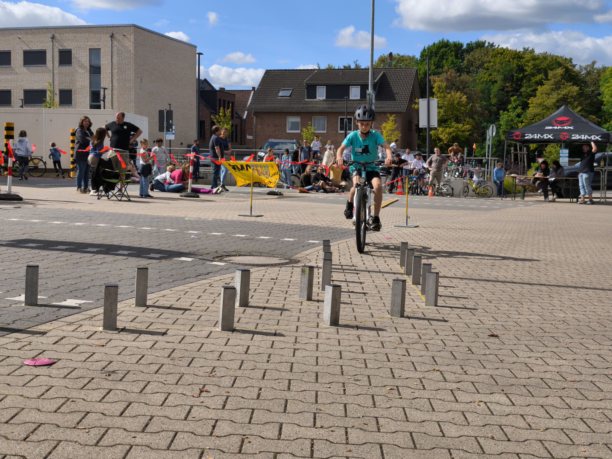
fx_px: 866
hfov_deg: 38.9
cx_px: 306
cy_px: 230
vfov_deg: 29.7
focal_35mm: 49
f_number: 1.6
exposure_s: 1/2663
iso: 50
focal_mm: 6.57
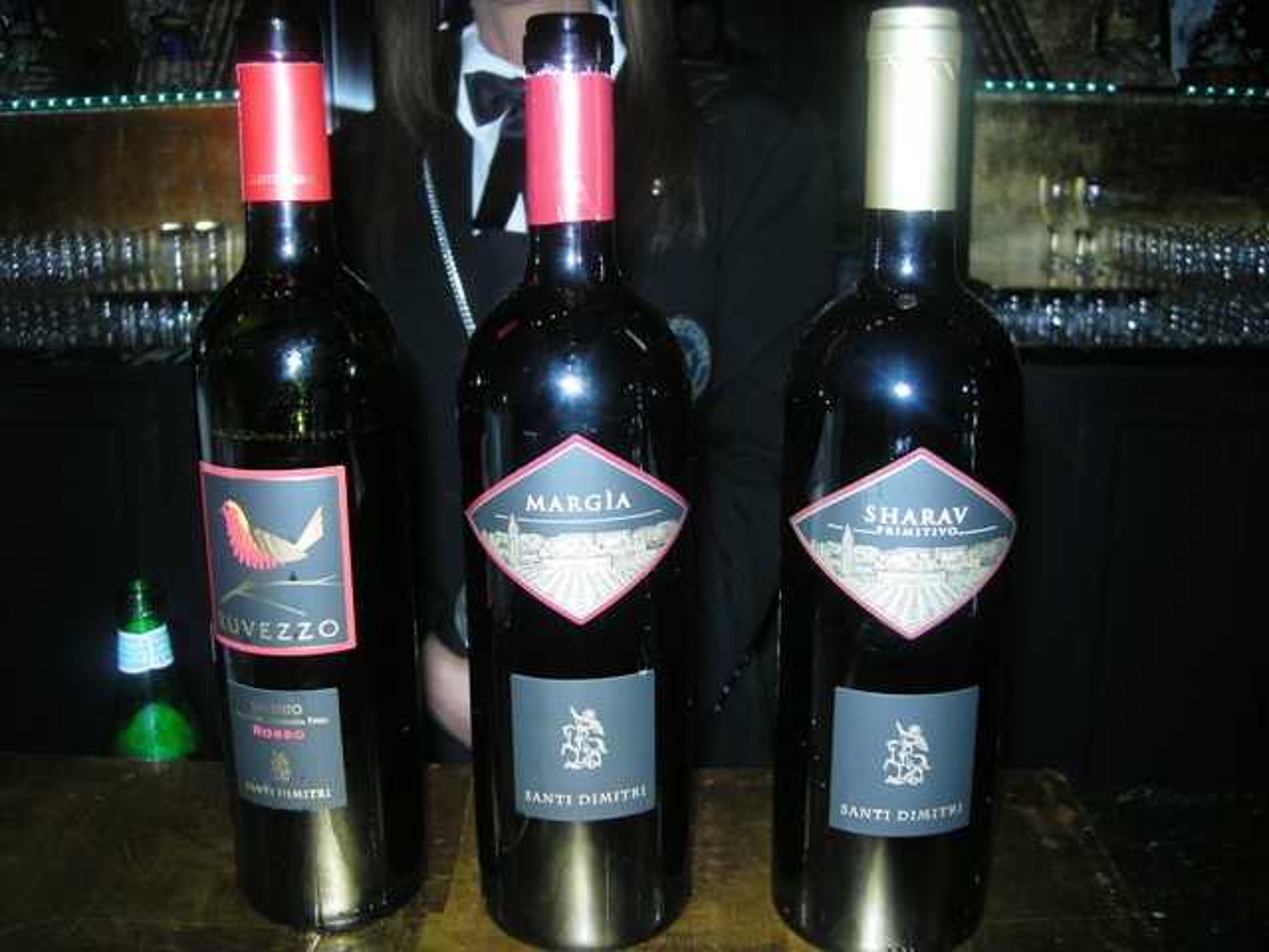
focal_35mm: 36
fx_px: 1320
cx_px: 634
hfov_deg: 51.4
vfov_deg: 39.7
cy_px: 476
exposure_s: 1/60
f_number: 2.7
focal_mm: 7.5
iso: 64
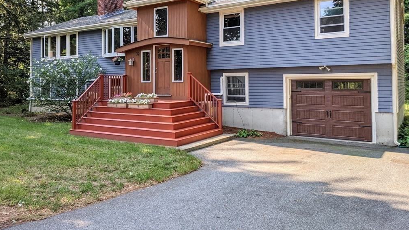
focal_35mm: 30
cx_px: 204
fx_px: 325
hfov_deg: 64.3
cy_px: 77
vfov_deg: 38.5
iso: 43
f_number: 1.8
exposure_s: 1/602
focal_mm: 4.44
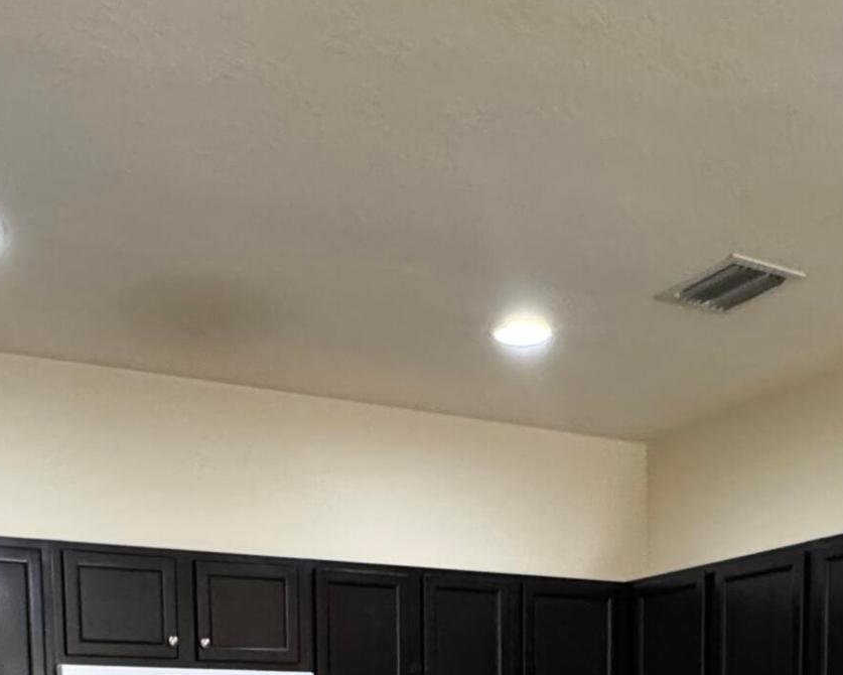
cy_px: 869
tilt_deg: -7.5
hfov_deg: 39.4
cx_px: 487
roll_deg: +0.5
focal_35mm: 47
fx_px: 1173
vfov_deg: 27.1
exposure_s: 1/60
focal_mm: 2.22
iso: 500
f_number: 2.2
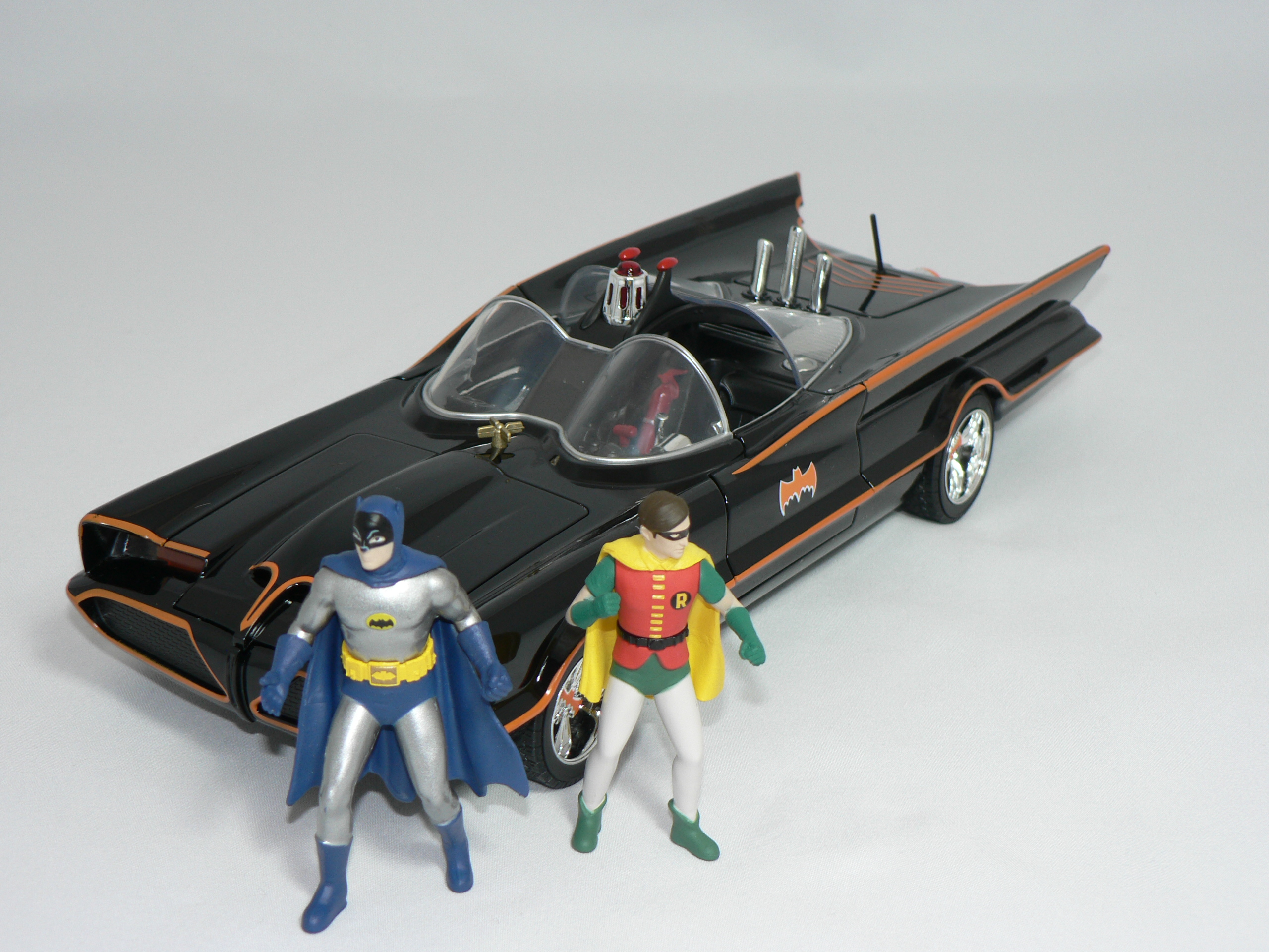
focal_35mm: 68
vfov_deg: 21.6
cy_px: 476
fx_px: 2493
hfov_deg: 28.6
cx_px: 634
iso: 80
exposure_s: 1/60
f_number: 3.2
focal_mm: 11.4
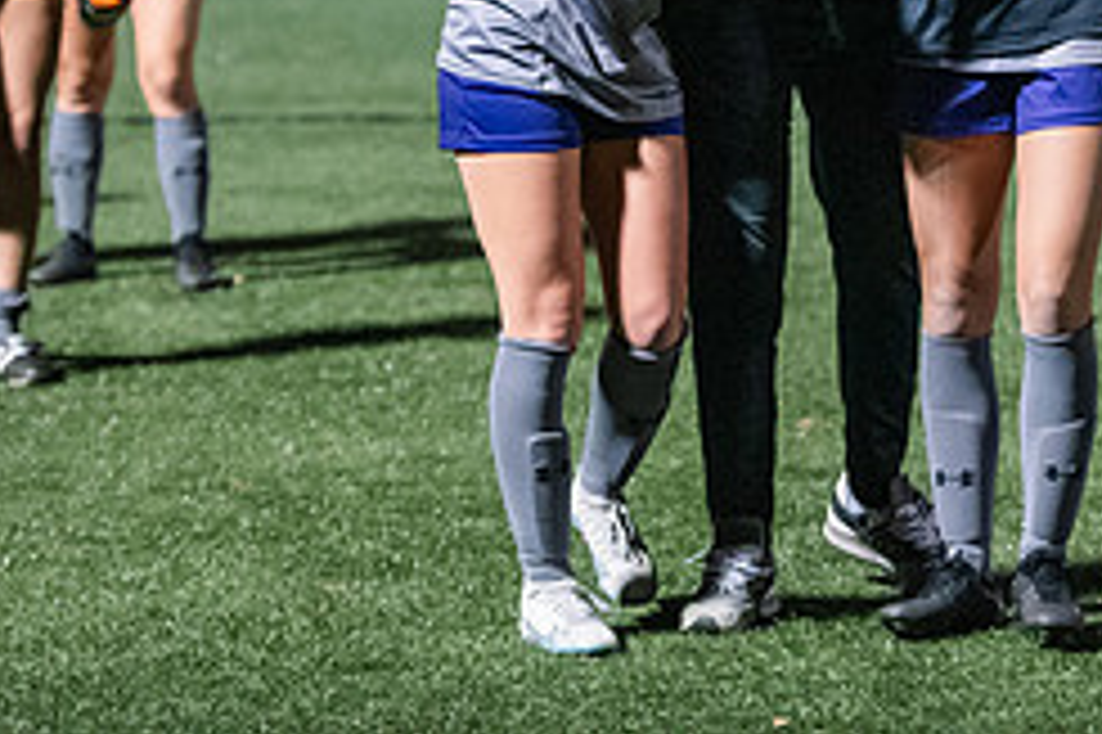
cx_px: 711
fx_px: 6669
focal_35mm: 218
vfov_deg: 6.3
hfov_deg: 9.4
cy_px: -133
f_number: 3.2
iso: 8000
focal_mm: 92
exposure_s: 1/800
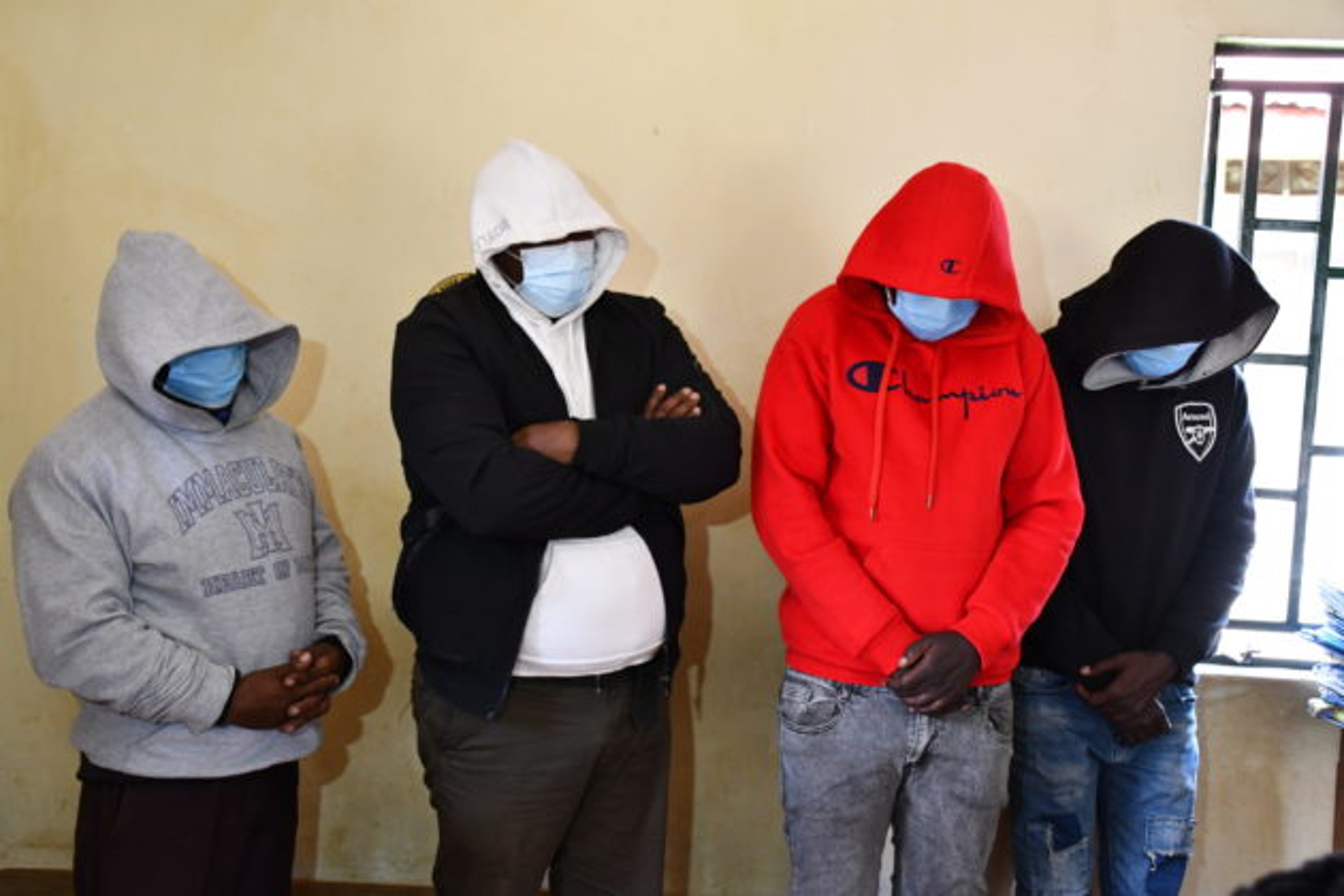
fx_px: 1456
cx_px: 672
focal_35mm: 39
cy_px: 448
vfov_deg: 34.2
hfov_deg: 49.6
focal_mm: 26
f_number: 4.5
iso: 2000
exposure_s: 1/80
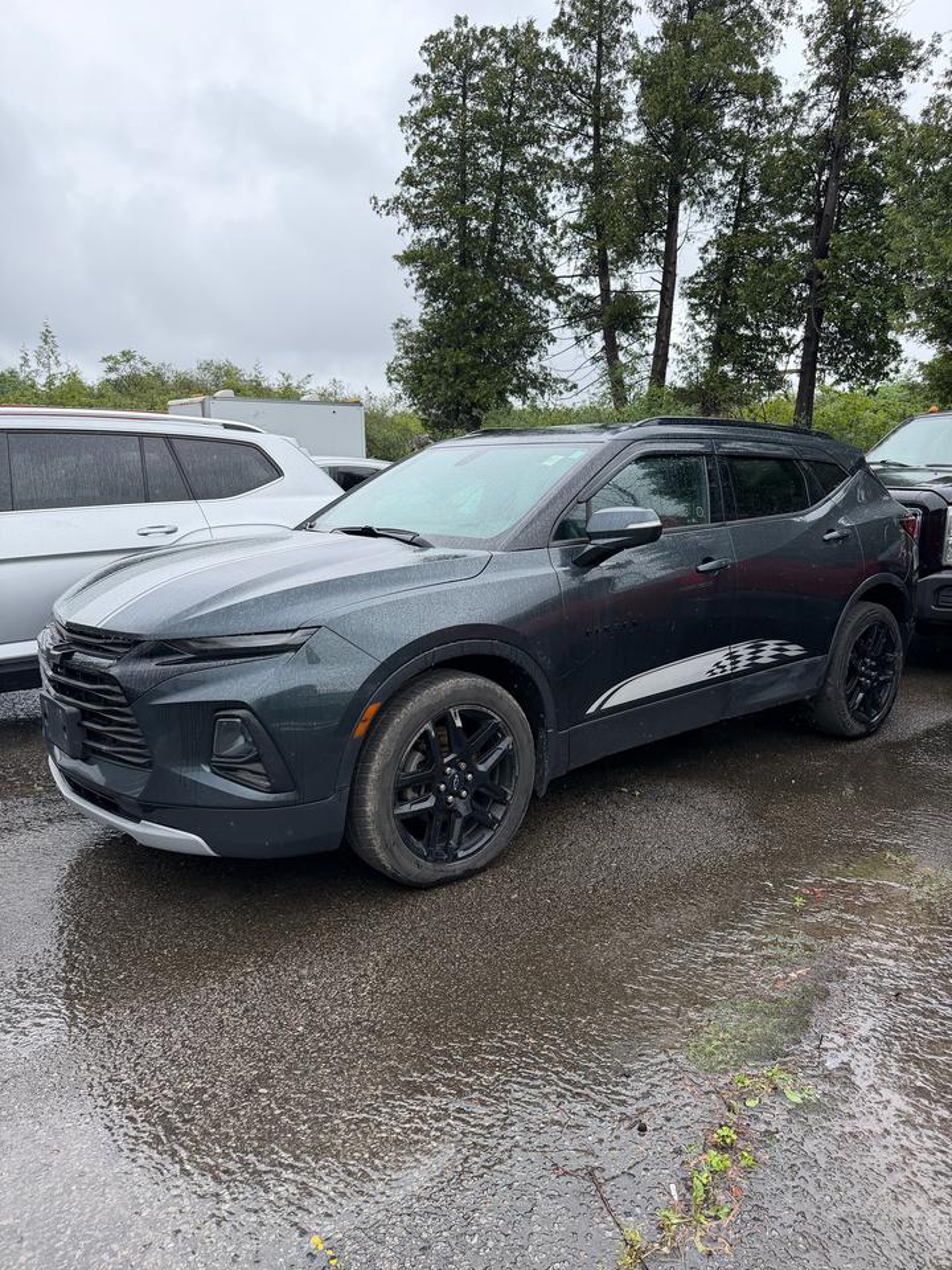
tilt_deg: -7.7
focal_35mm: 24
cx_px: 476
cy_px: 635
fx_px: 880
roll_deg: -2.6
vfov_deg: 71.6
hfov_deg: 56.8
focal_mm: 6.76
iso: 100
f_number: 1.78
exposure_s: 1/2000
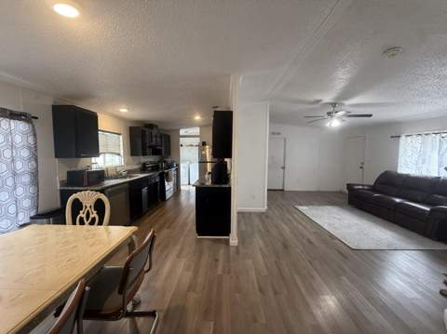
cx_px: 224
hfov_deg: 102.1
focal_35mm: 14
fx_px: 181
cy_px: 167
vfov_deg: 85.6
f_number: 2.2
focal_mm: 2.22
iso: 250
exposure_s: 1/60
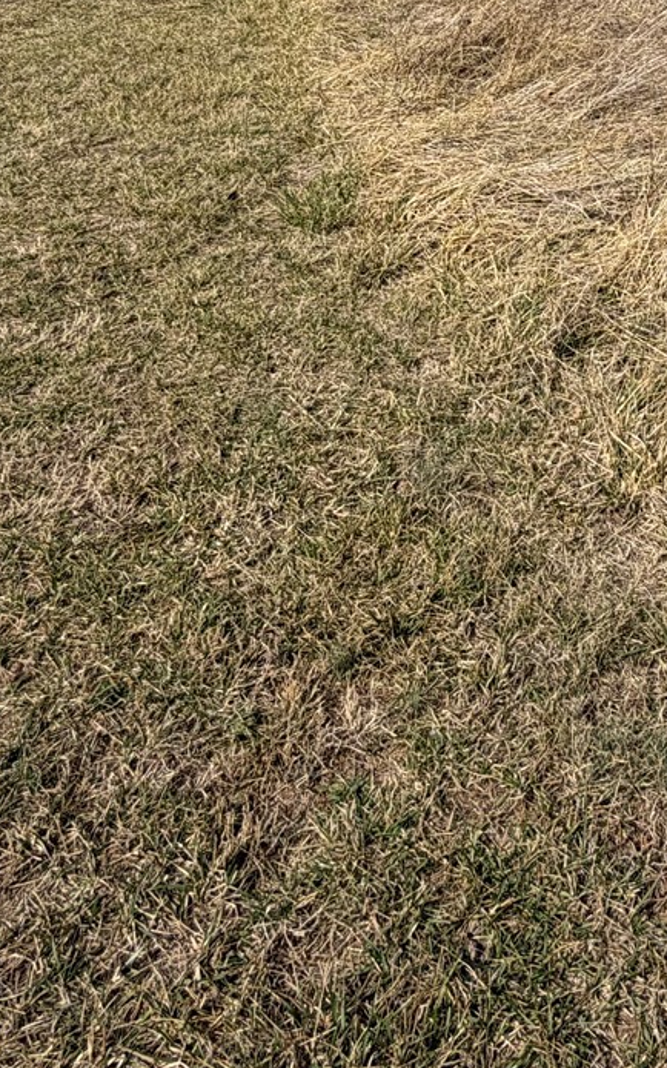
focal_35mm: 41
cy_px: 37
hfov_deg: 29.9
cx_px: 598
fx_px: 1193
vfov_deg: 42.6
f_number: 2.2
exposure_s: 1/1211
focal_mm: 2.22
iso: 20
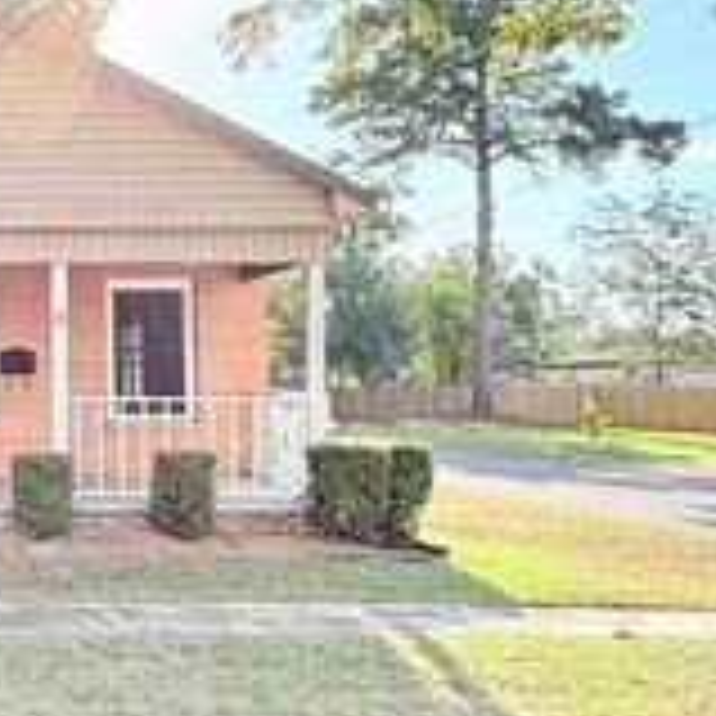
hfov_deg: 29.2
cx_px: -99
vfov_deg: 32.8
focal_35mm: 52
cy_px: 344
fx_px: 1217
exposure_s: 1/465
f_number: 2.2
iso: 64
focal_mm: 2.22
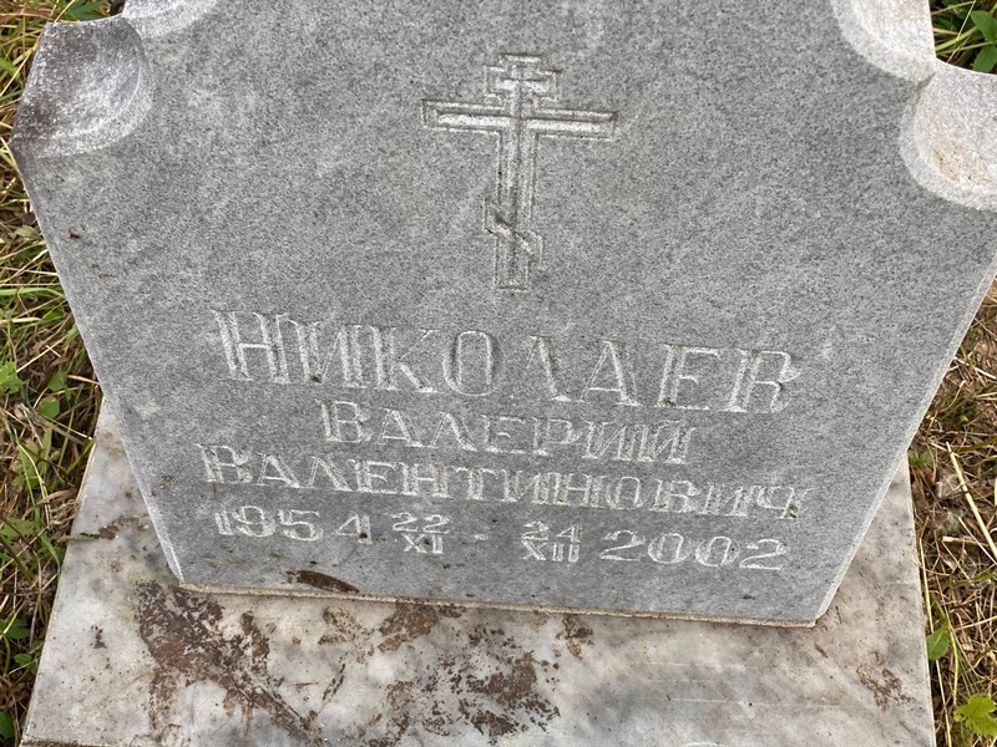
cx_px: 498
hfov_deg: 36.8
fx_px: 1498
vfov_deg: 28.0
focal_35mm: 52
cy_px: 374
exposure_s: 1/326
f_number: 2
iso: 20
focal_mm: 6
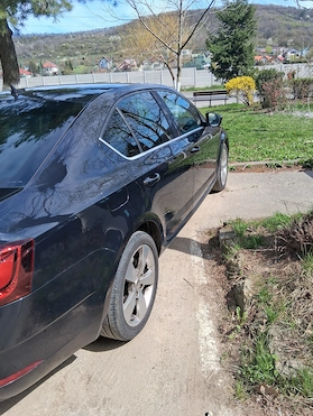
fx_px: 337
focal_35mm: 28
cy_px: 195
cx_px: 157
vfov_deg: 63.3
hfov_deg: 49.8
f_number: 1.8
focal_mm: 3.98
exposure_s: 1/435
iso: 25
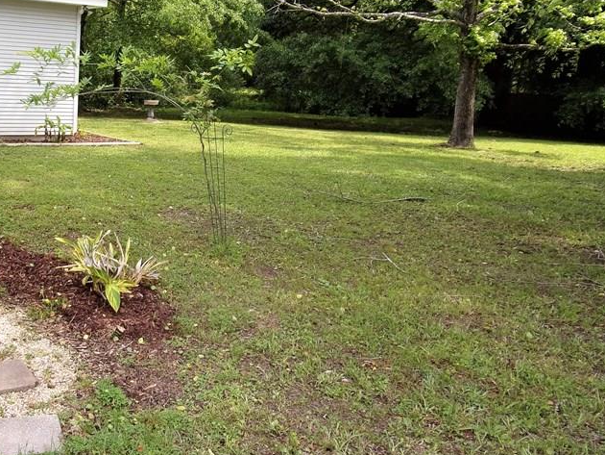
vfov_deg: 36.4
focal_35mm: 39
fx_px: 682
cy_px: 143
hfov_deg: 45.9
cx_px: 142
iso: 80
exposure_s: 1/340
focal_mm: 4.3
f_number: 3.3
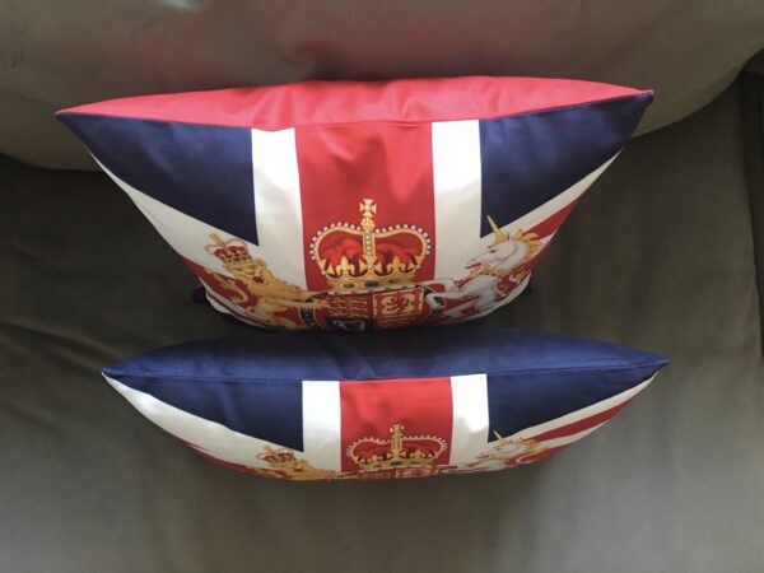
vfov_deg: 48.2
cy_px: 286
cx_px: 382
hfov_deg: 61.7
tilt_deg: -82.5
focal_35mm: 29
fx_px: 640
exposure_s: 1/15
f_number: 2.2
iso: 100
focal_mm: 4.15
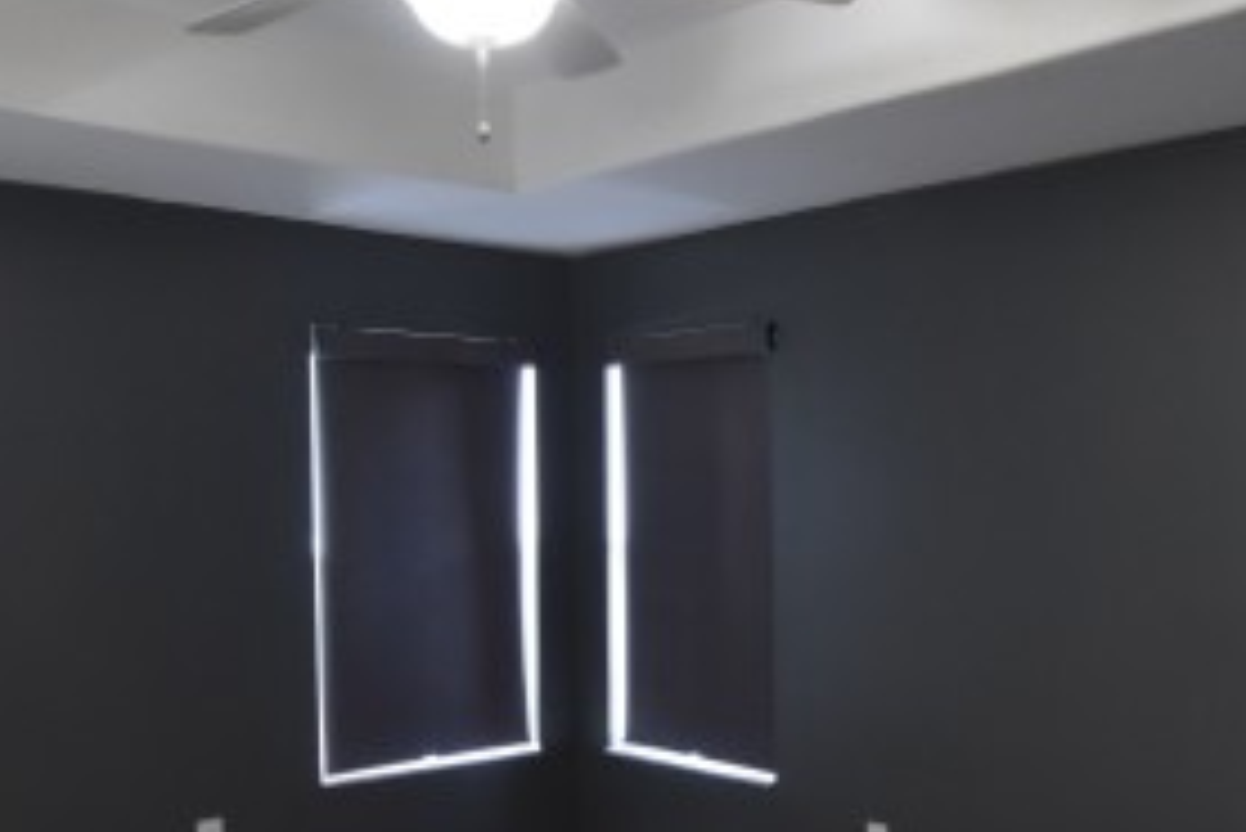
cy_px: 553
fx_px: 1350
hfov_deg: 49.1
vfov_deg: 33.9
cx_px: 778
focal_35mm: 39
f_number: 3.5
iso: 800
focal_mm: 10
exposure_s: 1/15
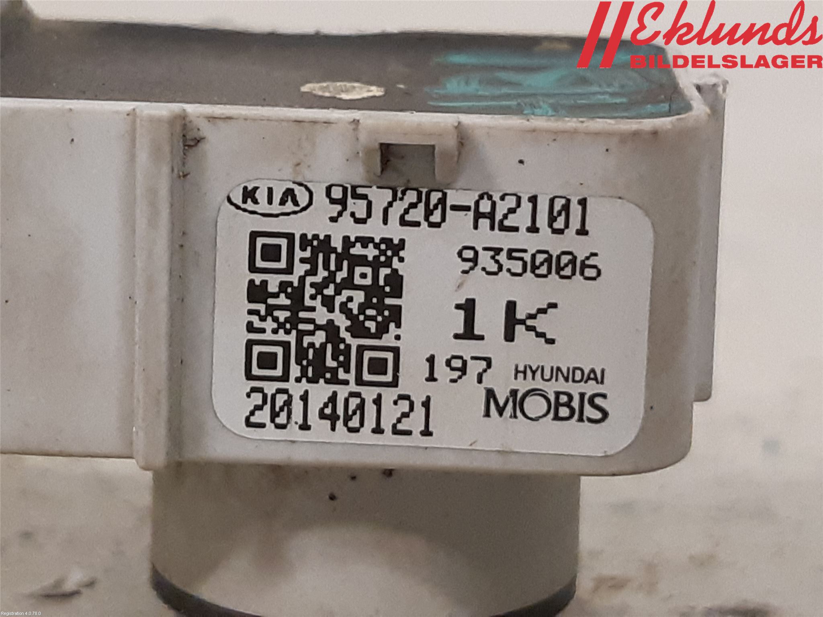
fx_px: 618
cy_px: 308
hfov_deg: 67.3
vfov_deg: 53.1
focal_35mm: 26
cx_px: 412
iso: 250
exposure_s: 1/50
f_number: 1.7
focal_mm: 3.93
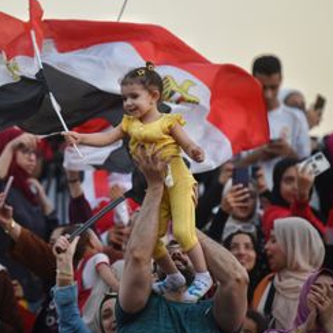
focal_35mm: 258
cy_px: 162
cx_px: 90
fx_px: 2808
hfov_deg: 6.8
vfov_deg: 6.8
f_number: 2.8
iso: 1250
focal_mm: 185
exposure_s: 1/320
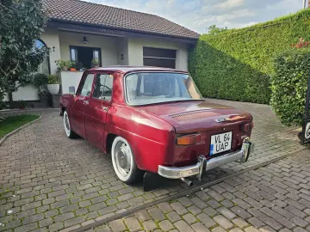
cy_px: 116
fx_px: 206
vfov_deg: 58.9
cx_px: 155
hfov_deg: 73.9
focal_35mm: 23
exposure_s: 1/172
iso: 10
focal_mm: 6.3
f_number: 1.7
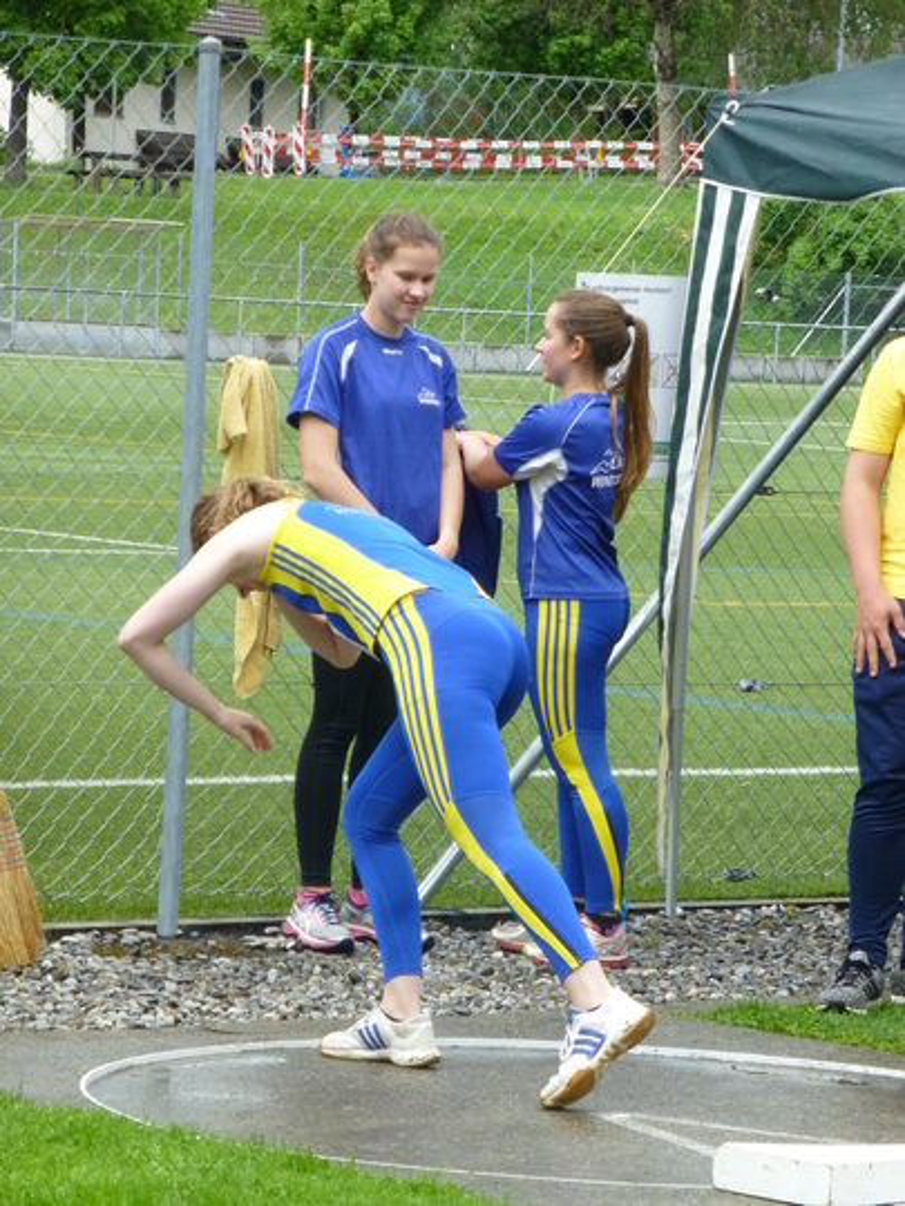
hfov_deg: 8.4
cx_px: 452
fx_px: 6135
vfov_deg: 11.2
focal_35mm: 176
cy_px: 603
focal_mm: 31.3
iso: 400
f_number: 5.4
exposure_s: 1/400
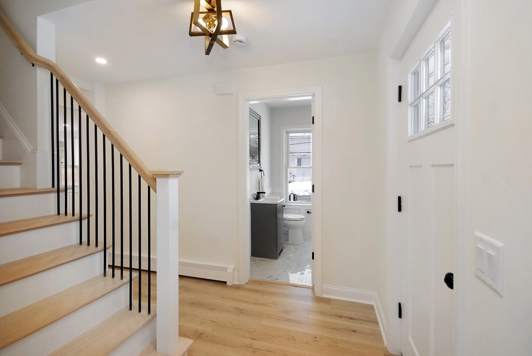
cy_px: 178
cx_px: 266
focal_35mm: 15
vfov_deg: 77.5
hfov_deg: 100.3
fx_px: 222
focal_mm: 10
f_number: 5.6
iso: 400
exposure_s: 1/40
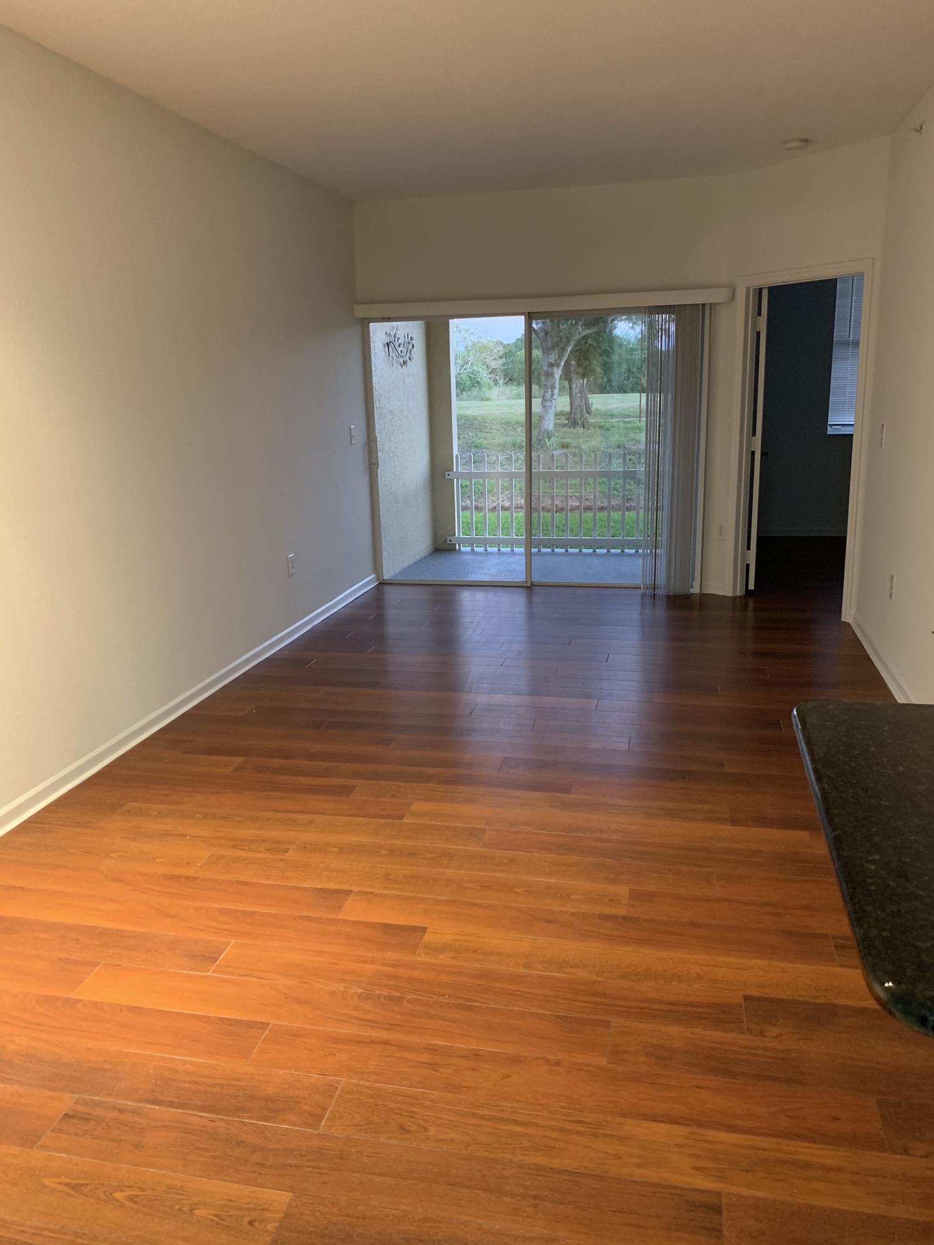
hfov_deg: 53.1
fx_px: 935
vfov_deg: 67.3
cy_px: 622
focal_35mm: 26
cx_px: 467
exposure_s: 1/30
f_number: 1.8
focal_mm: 4.25
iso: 400
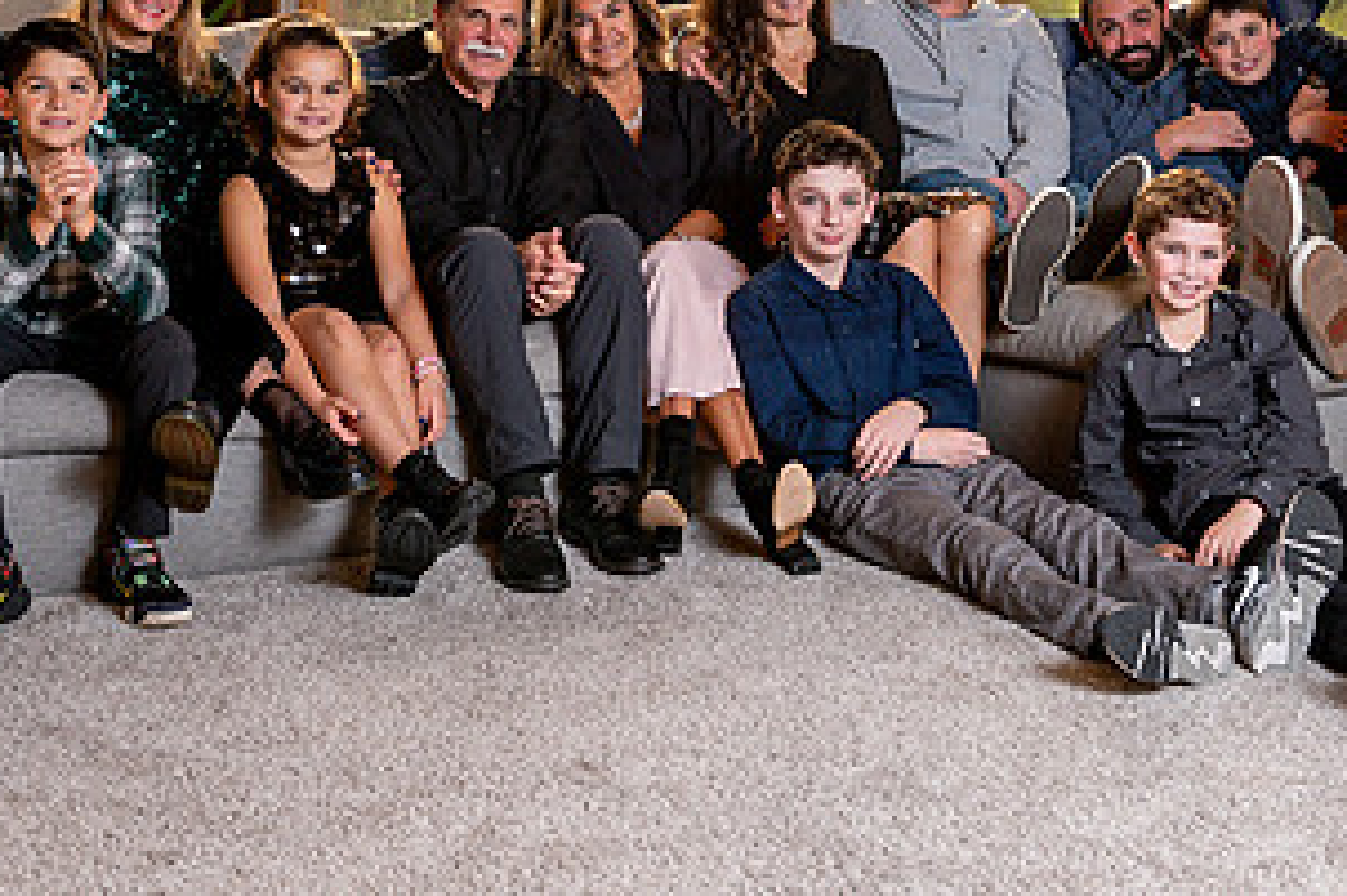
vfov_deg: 18.3
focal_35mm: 73
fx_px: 2730
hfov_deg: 27.7
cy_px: 38
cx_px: 620
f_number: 5
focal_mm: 38
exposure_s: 1/200
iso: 500
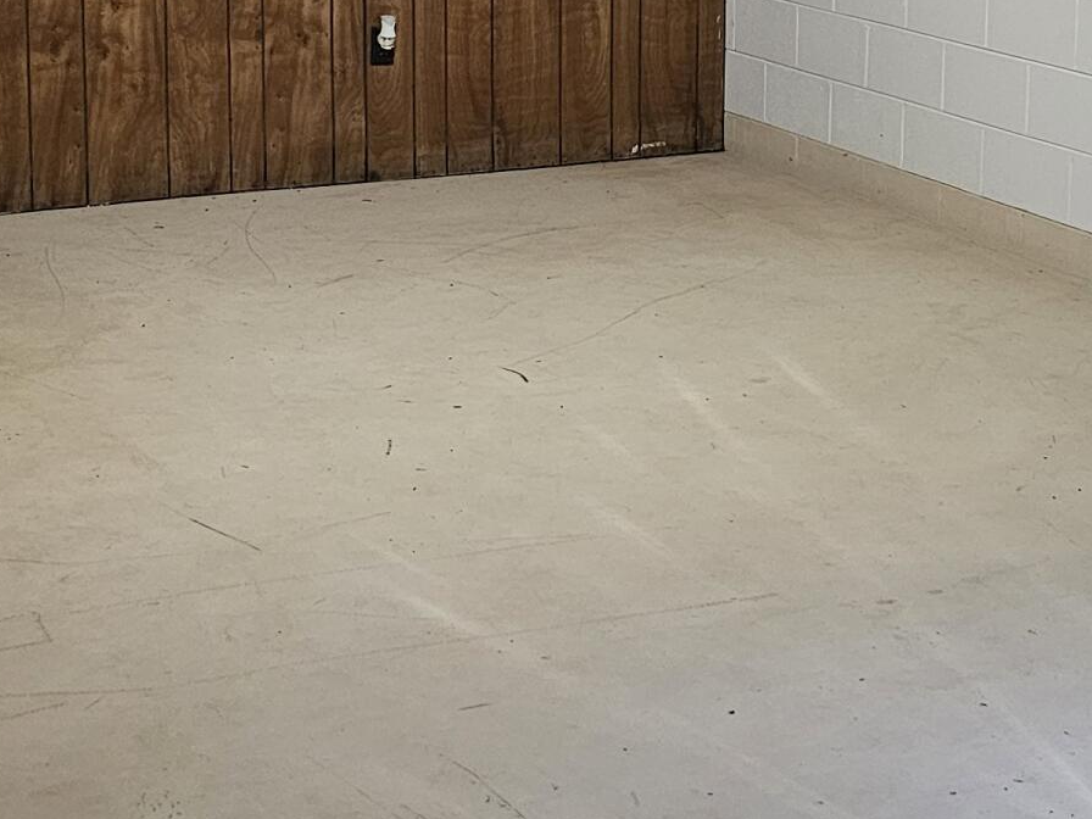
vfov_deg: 18.8
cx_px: 874
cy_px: 69
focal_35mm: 77
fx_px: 2429
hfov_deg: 24.9
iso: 640
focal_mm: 6.3
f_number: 1.7
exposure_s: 1/60
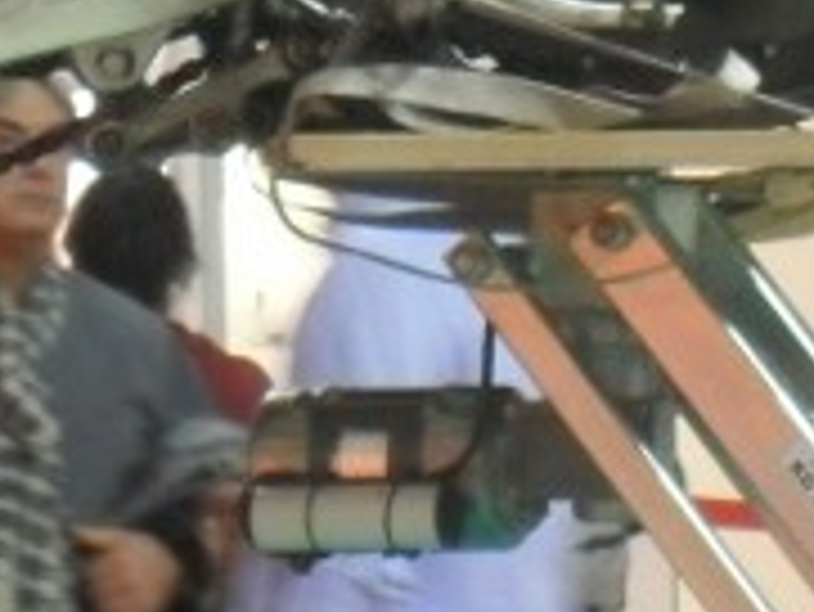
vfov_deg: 3.2
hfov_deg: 4.3
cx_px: 580
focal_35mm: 464
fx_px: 10918
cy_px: 315
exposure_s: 1/20
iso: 400
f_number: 5.2
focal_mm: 18.6
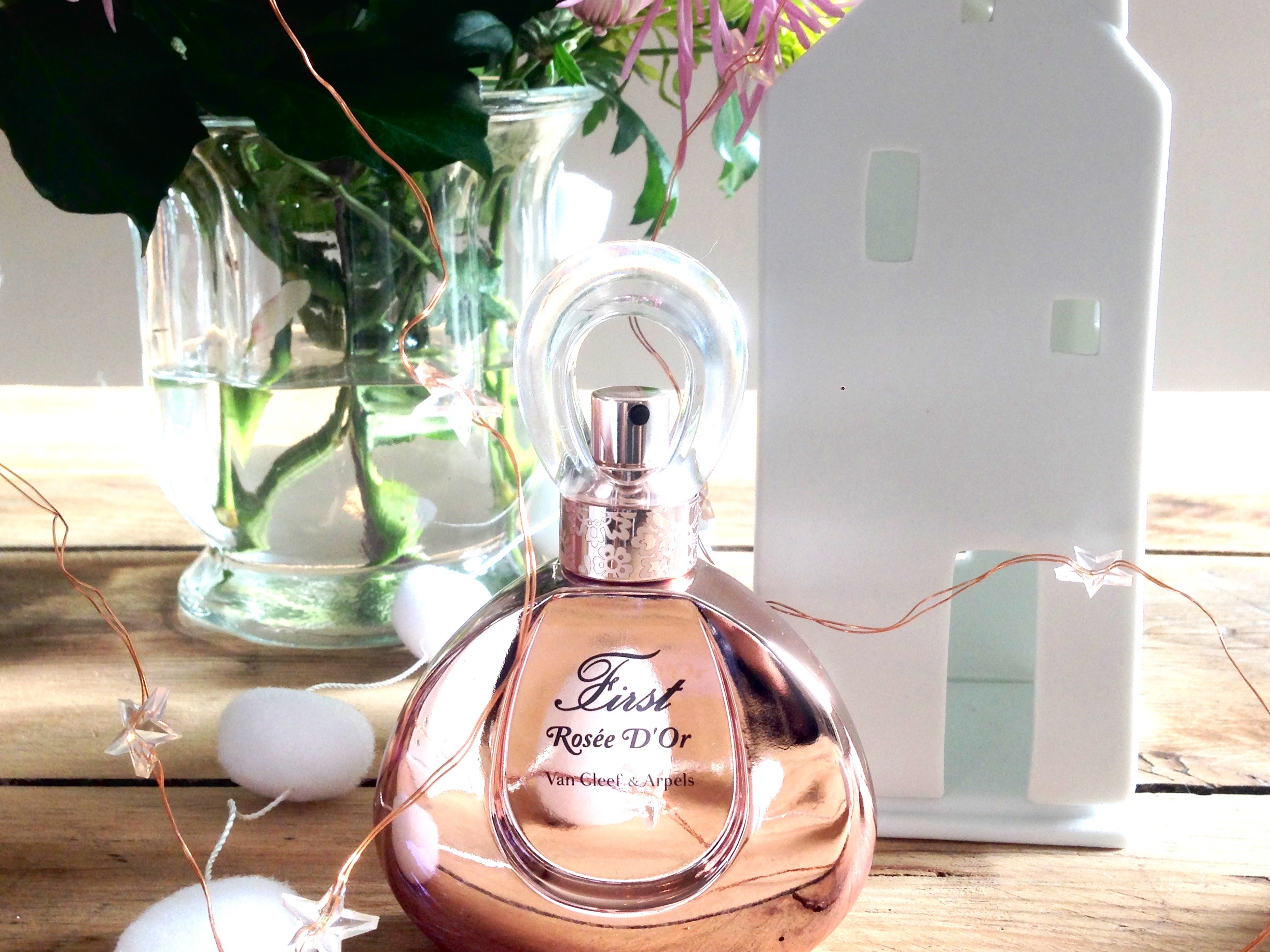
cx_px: 695
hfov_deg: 42.9
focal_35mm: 44
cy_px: 350
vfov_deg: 32.7
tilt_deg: -7.4
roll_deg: +0.2
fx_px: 1614
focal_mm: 4.12
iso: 50
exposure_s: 1/40
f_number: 2.4
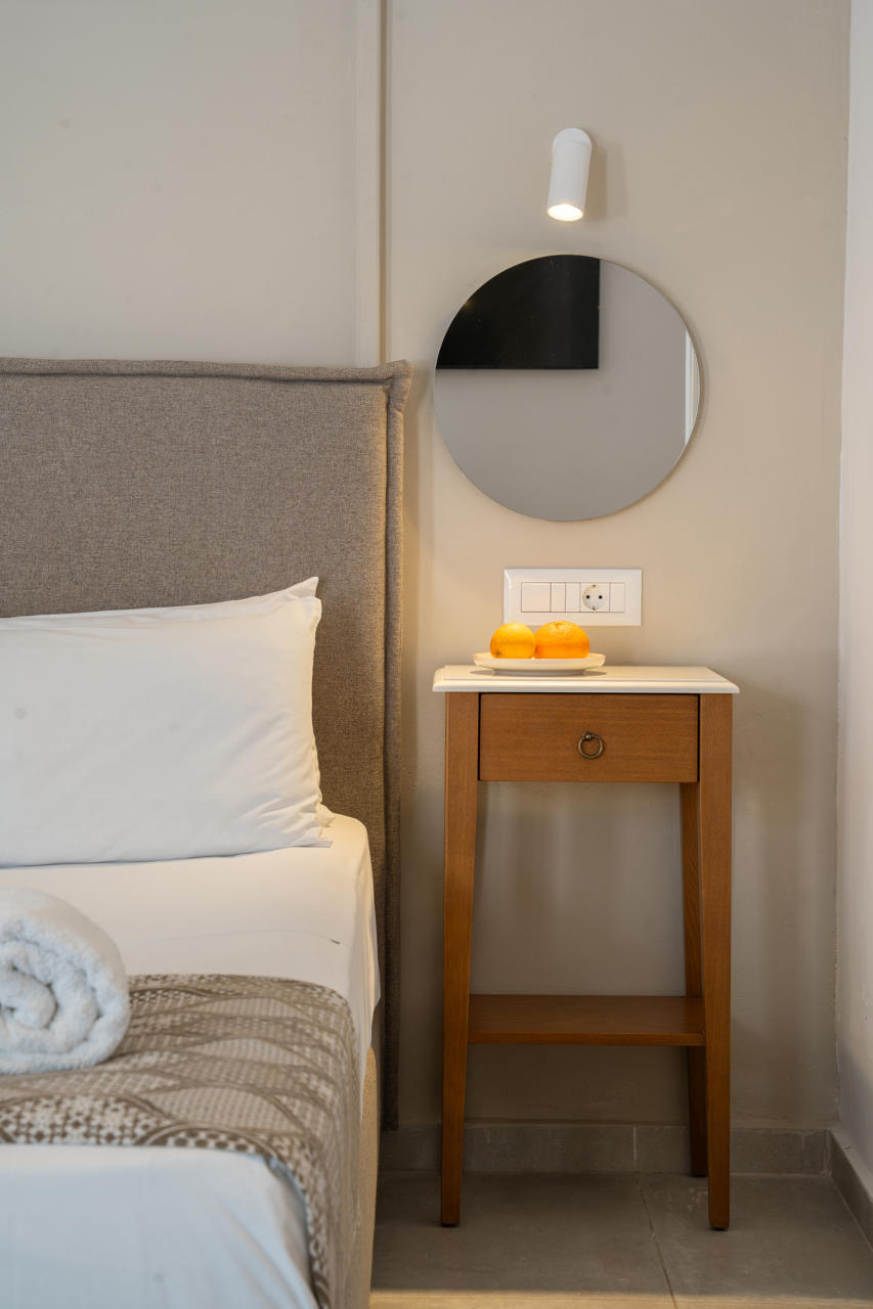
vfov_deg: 28.8
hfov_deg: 19.5
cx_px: 436
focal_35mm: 70
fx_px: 2547
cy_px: 654
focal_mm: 70
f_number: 10
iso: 100
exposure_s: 1/4
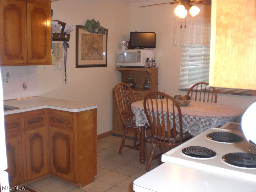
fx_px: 281
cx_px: 128
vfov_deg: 37.7
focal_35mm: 38
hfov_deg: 49.0
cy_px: 96
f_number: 3.1
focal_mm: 6.3
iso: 200
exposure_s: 1/60
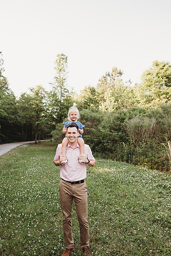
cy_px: 128
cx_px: 86
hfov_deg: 53.1
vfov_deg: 73.7
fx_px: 171
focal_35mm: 24
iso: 160
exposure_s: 1/250
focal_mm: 24
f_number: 2.8
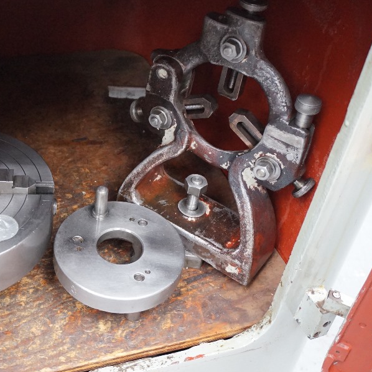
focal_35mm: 48
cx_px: 100
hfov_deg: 34.7
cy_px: 161
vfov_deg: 35.3
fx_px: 584
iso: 3200
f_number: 4
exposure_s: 1/160
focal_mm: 22
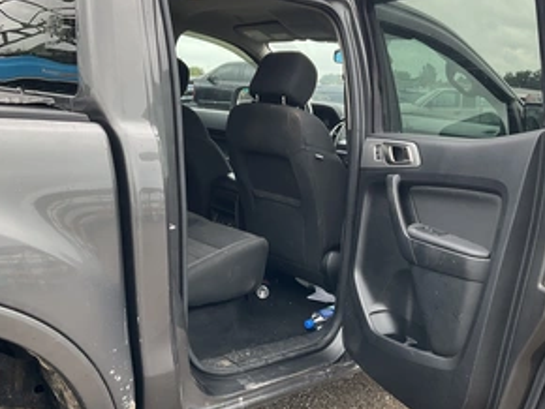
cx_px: 278
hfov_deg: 46.8
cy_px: 227
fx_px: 630
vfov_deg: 36.0
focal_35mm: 40
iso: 25
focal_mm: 3
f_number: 1.8
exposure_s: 1/122
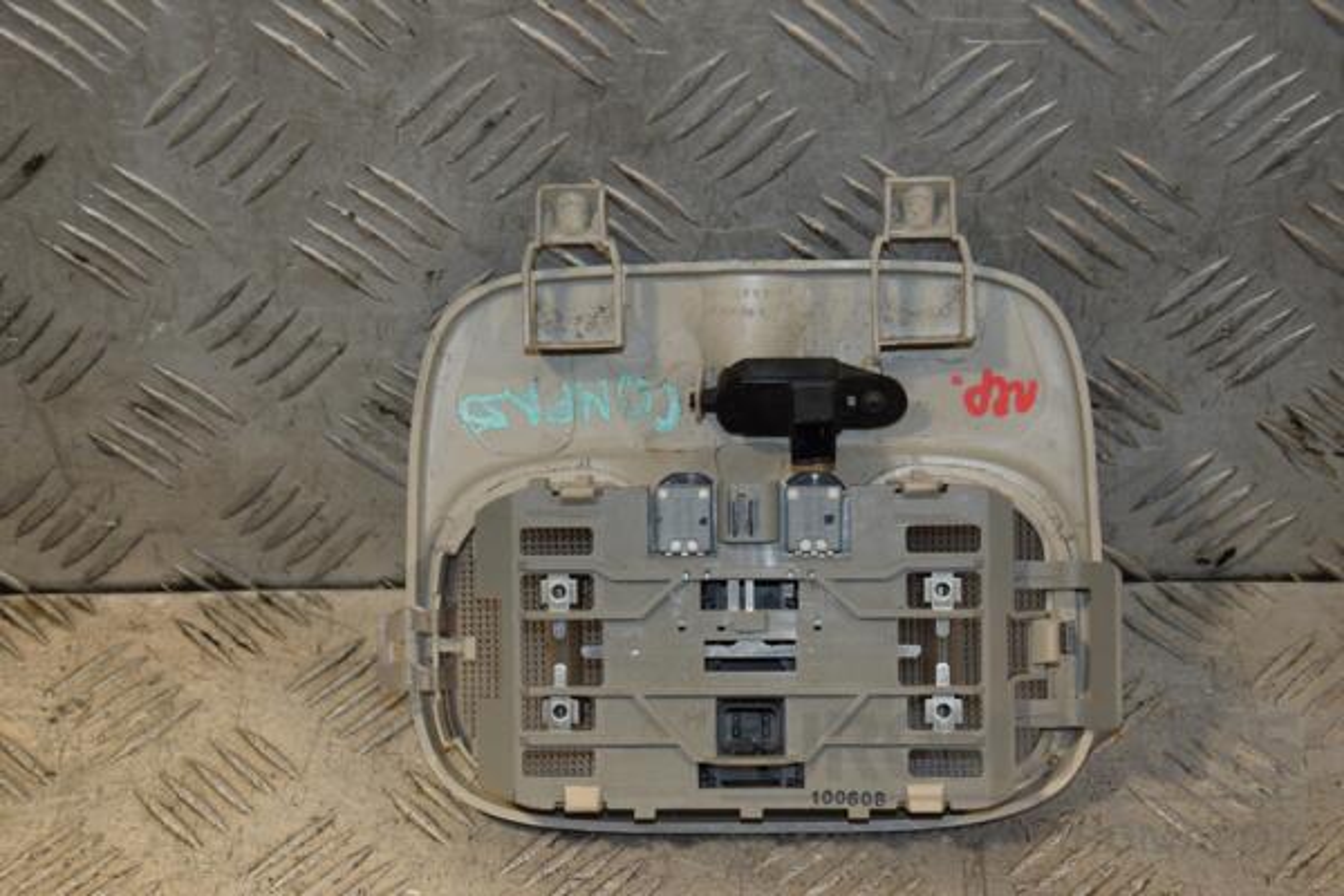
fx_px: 3248
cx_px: 672
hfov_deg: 23.4
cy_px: 448
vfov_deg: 15.7
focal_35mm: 87
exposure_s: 1/200
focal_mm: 58
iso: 800
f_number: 6.3
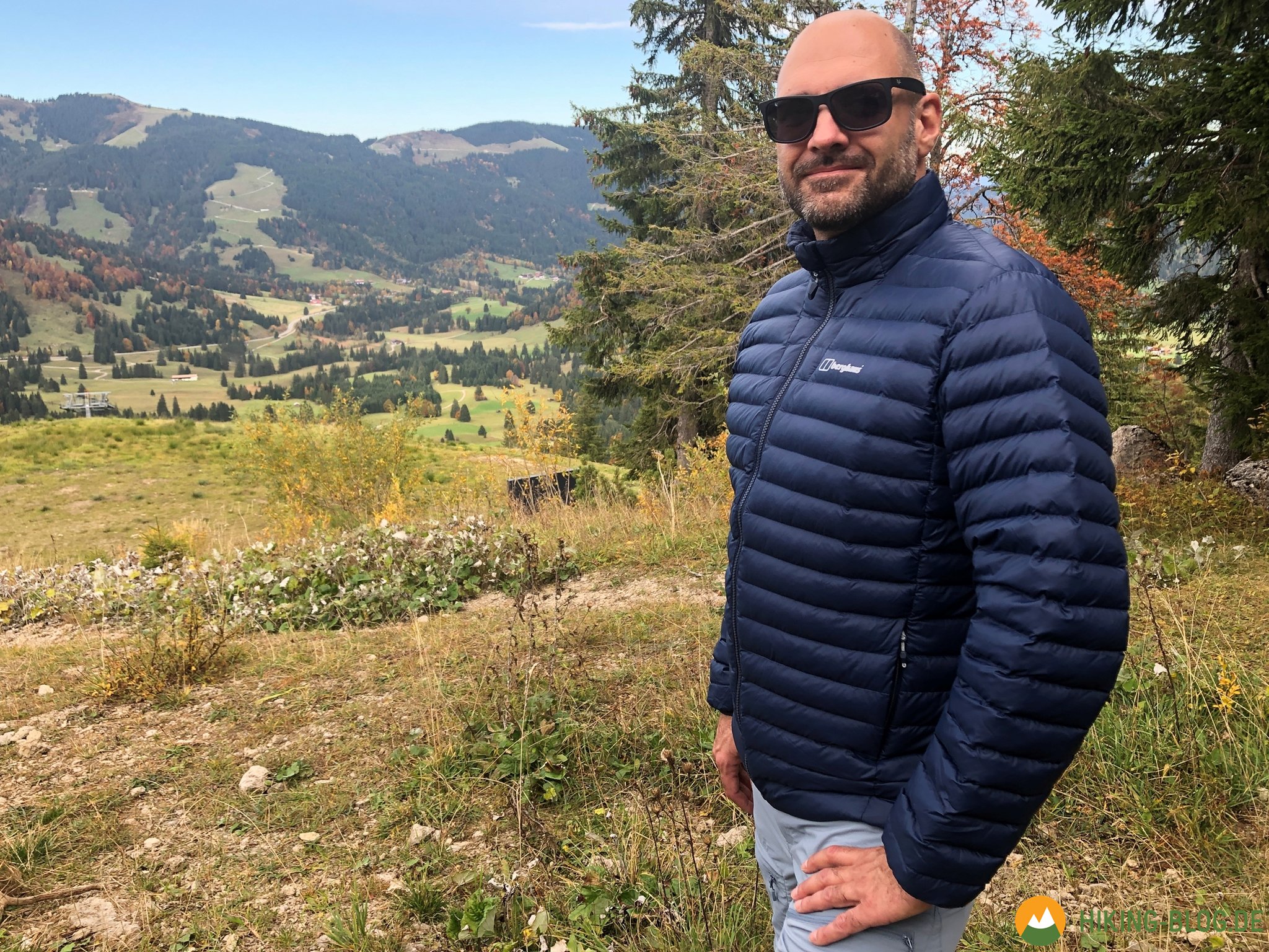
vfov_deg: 49.7
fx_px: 1026
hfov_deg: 63.4
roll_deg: +0.2
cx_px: 634
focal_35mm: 28
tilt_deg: -13.1
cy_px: 476
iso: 20
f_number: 1.8
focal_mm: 3.99
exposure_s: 1/292
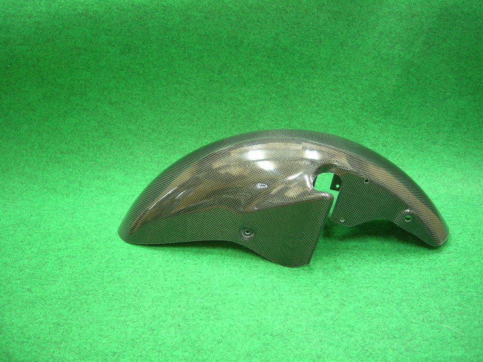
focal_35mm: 35
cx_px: 242
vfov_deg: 40.7
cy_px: 181
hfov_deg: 52.6
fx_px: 488
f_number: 2.8
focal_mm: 5.4
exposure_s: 1/3.7
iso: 84
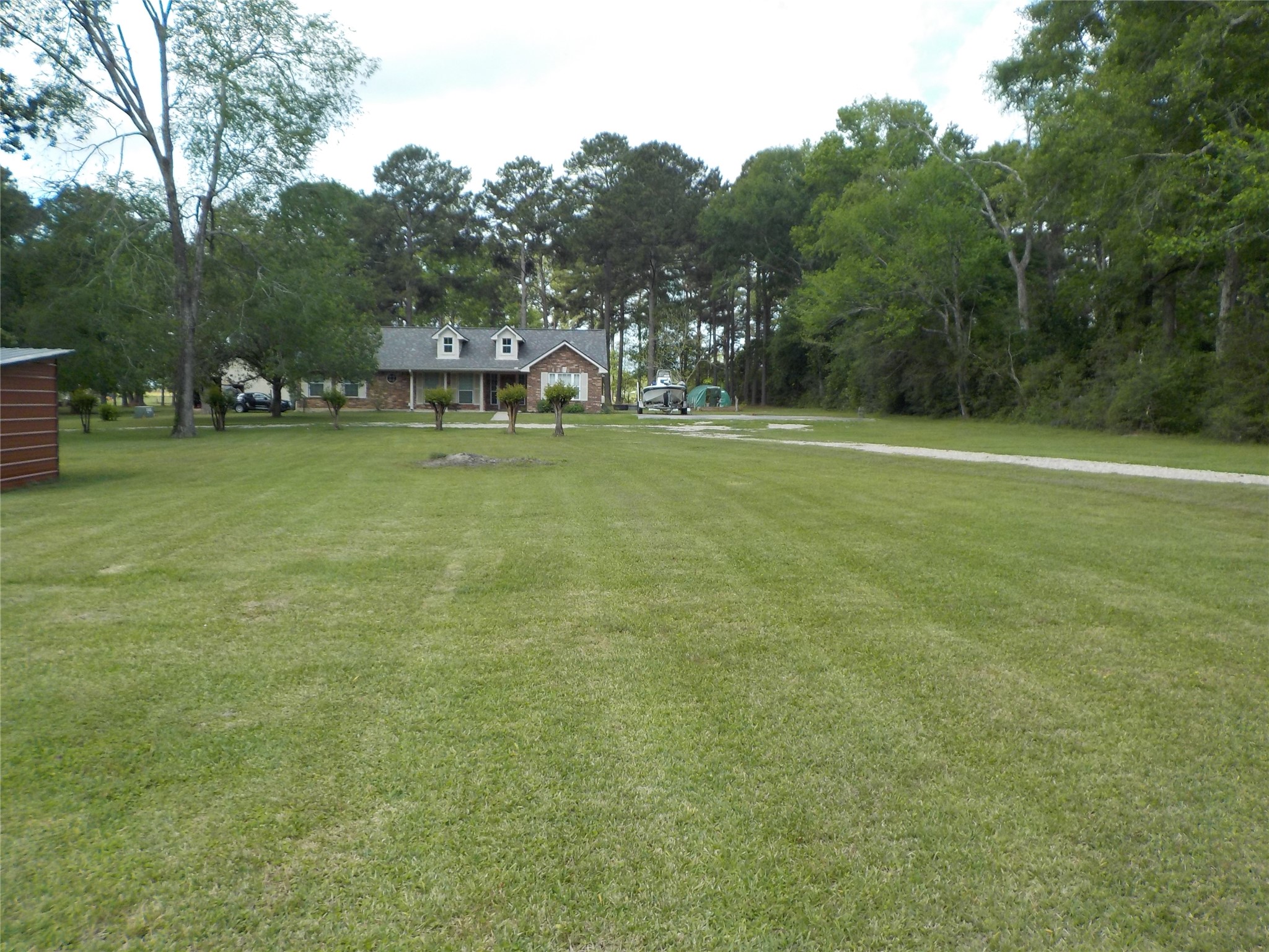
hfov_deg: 60.0
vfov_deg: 46.8
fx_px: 1100
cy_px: 476
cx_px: 634
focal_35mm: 30
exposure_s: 1/500
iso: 125
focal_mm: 4.1
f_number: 3.3
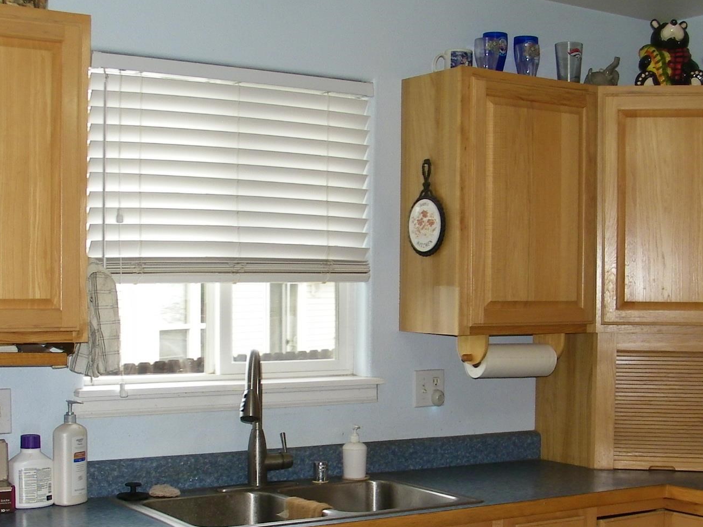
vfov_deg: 26.0
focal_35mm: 56
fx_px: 1137
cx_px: 362
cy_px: 340
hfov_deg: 34.3
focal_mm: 5
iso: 80
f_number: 3.5
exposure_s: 1/30
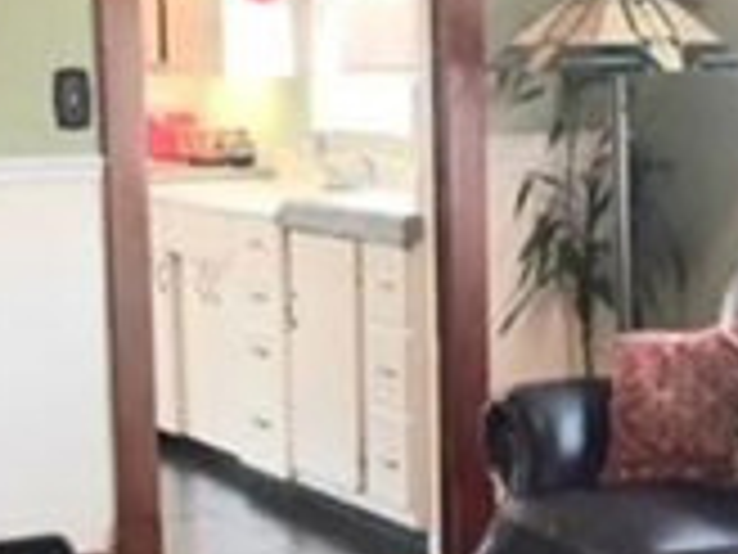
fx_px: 2409
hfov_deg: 17.4
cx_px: 513
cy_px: 365
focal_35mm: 113
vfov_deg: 13.1
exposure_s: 1/30
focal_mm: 4.15
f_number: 2.2
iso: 64
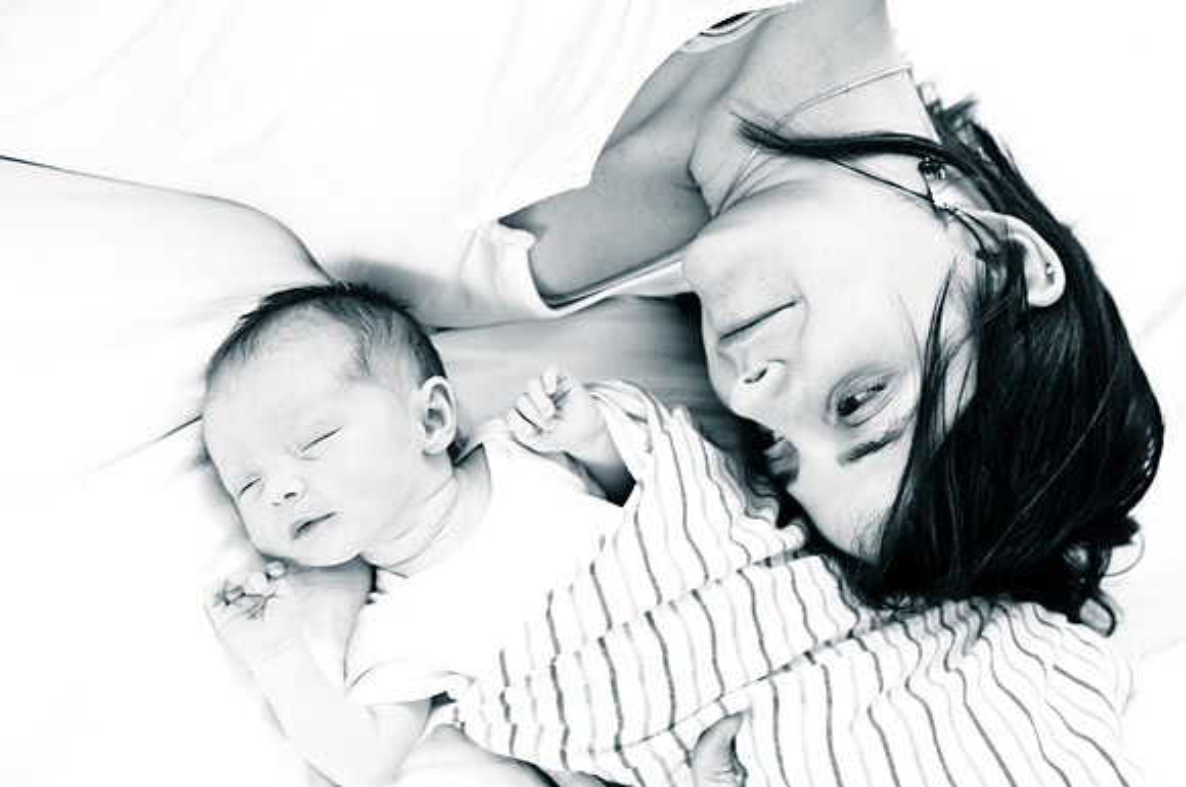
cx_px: 593
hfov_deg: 38.9
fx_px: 1678
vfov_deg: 26.4
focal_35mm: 51
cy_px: 394
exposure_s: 1/40
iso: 200
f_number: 2.8
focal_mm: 34
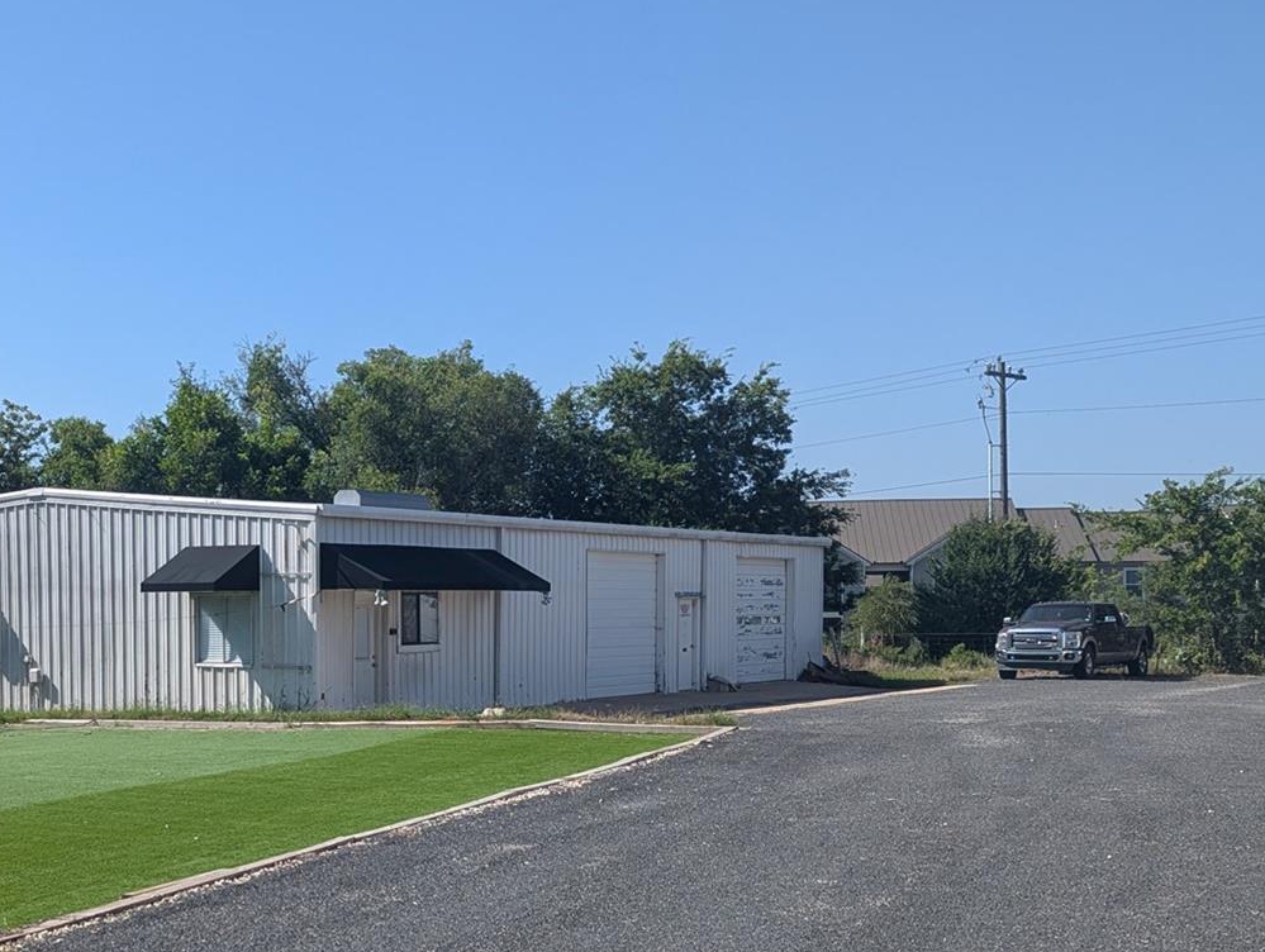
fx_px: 1793
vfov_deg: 29.5
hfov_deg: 37.4
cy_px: 642
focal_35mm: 49
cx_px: 248
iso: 47
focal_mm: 6.81
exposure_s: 1/1984
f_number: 1.85
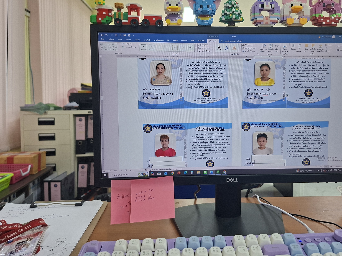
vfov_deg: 49.5
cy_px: 105
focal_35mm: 28
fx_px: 277
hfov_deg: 62.9
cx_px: 203
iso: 100
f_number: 1.8
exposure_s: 1/100
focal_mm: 5.54
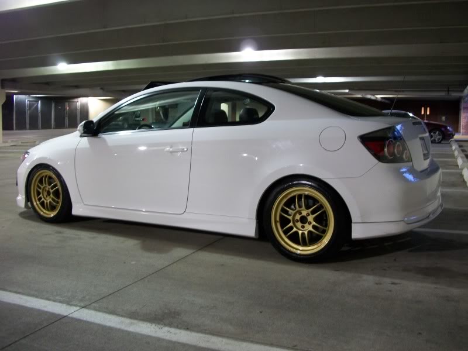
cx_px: 234
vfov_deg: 40.7
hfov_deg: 52.6
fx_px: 473
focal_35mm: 35
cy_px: 176
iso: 220
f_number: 3.1
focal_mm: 6.3
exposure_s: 1/8
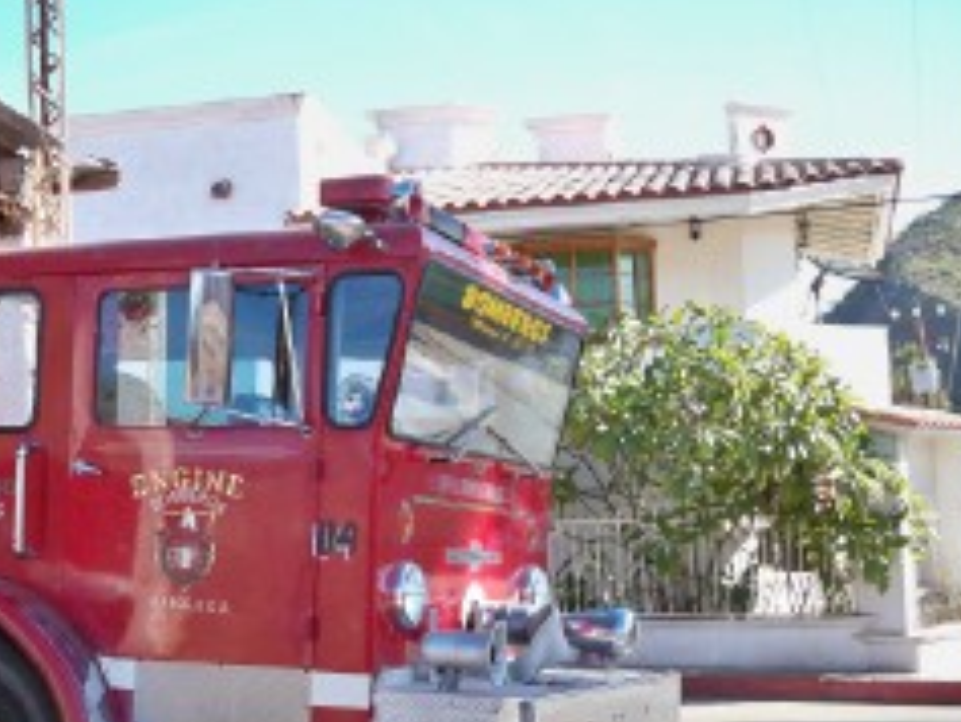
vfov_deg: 24.8
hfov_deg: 31.9
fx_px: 1639
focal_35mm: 59
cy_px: 357
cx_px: 203
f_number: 3.1
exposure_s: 1/200
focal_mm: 6.3
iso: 64
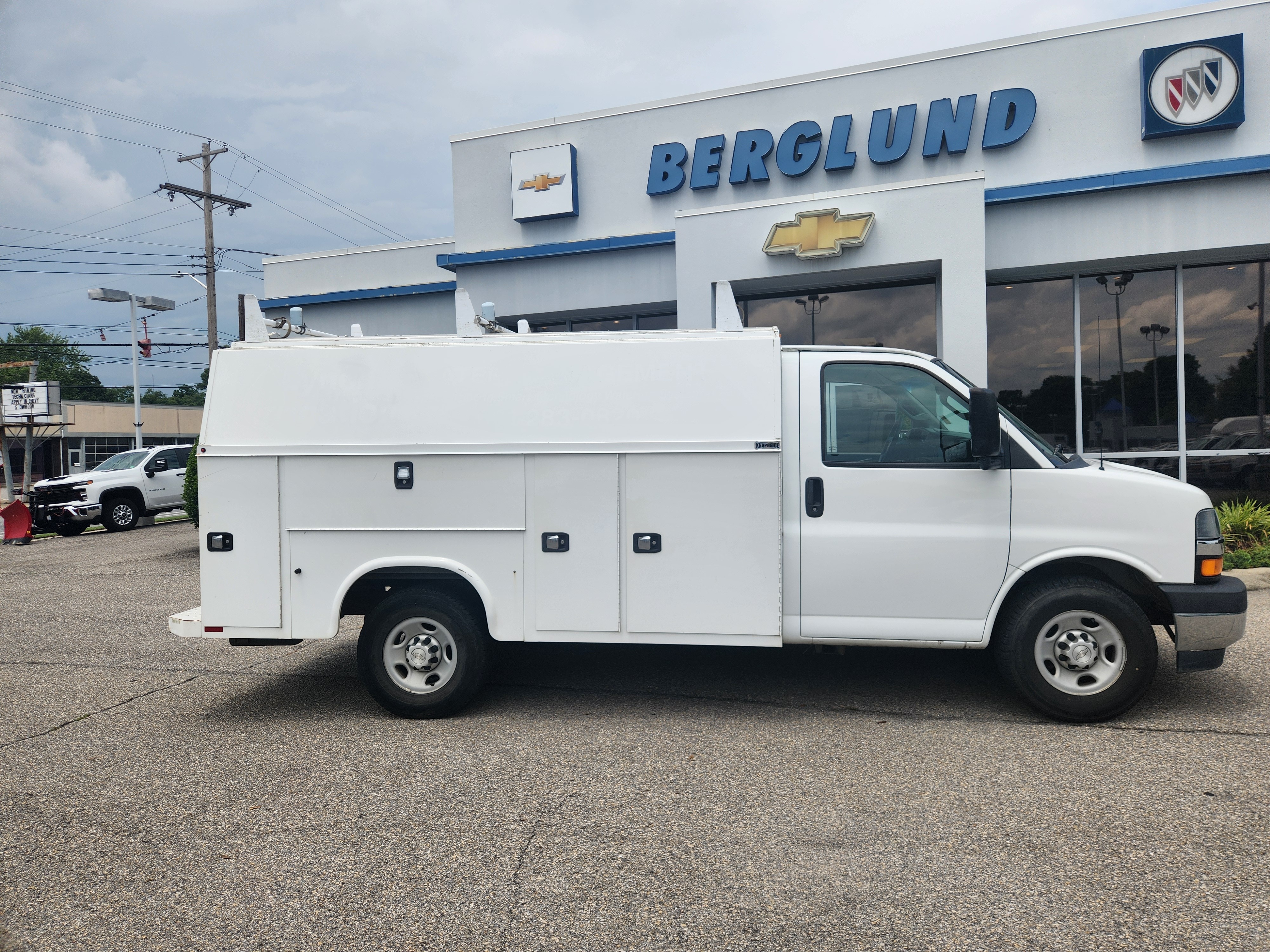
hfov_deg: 73.9
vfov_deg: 58.9
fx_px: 844
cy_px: 476
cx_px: 635
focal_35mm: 23
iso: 20
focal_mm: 5.4
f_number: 1.8
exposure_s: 1/2476
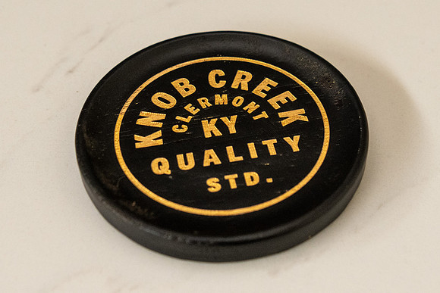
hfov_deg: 30.7
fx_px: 801
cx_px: 248
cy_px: 125
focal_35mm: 66
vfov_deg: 20.8
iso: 1600
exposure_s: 1/125
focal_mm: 34
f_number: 4.5
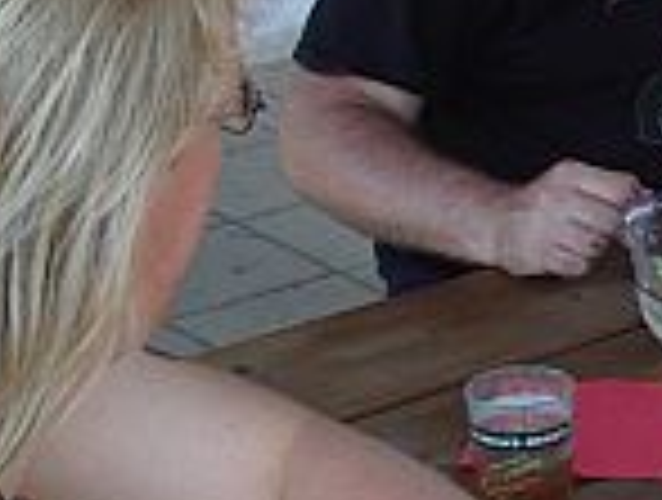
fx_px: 3163
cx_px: 1013
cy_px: 243
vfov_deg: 9.0
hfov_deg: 11.4
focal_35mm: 165
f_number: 4.8
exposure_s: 1/60
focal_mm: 5.8
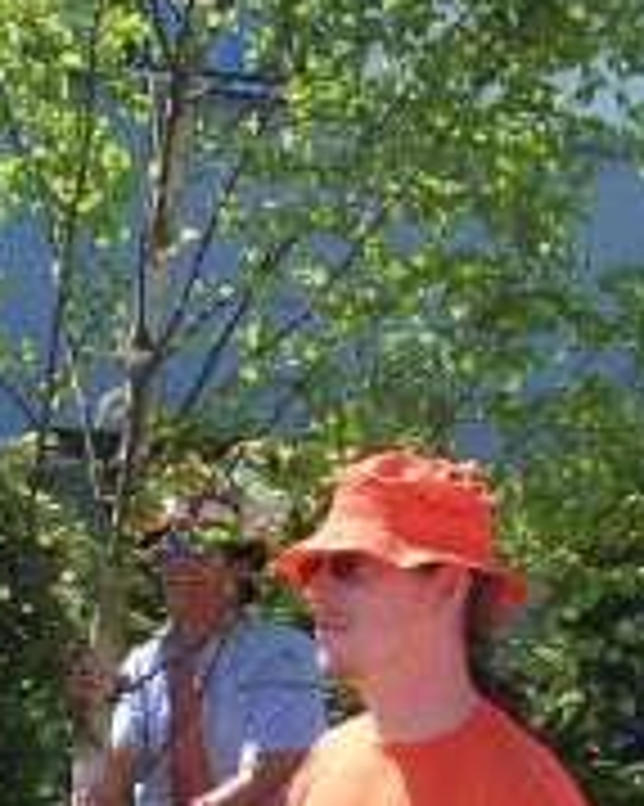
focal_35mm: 122
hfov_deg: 12.6
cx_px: 95
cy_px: 1036
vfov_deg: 15.1
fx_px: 2909
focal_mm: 5.8
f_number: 4.3
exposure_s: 1/320
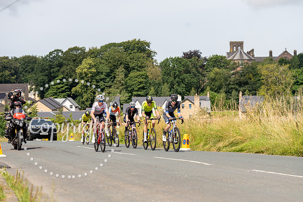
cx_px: 152
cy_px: 101
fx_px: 758
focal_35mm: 90
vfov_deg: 15.2
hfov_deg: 22.6
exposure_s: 1/800
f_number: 4.5
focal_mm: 90
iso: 100
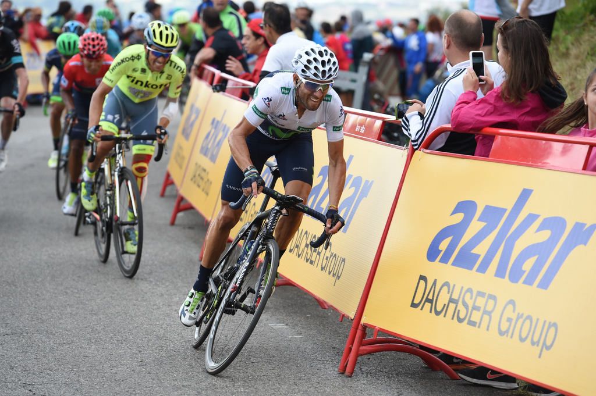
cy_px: 198
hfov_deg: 12.5
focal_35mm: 165
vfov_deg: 8.3
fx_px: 2729
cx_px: 298
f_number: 5
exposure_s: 1/800
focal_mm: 165
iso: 1000
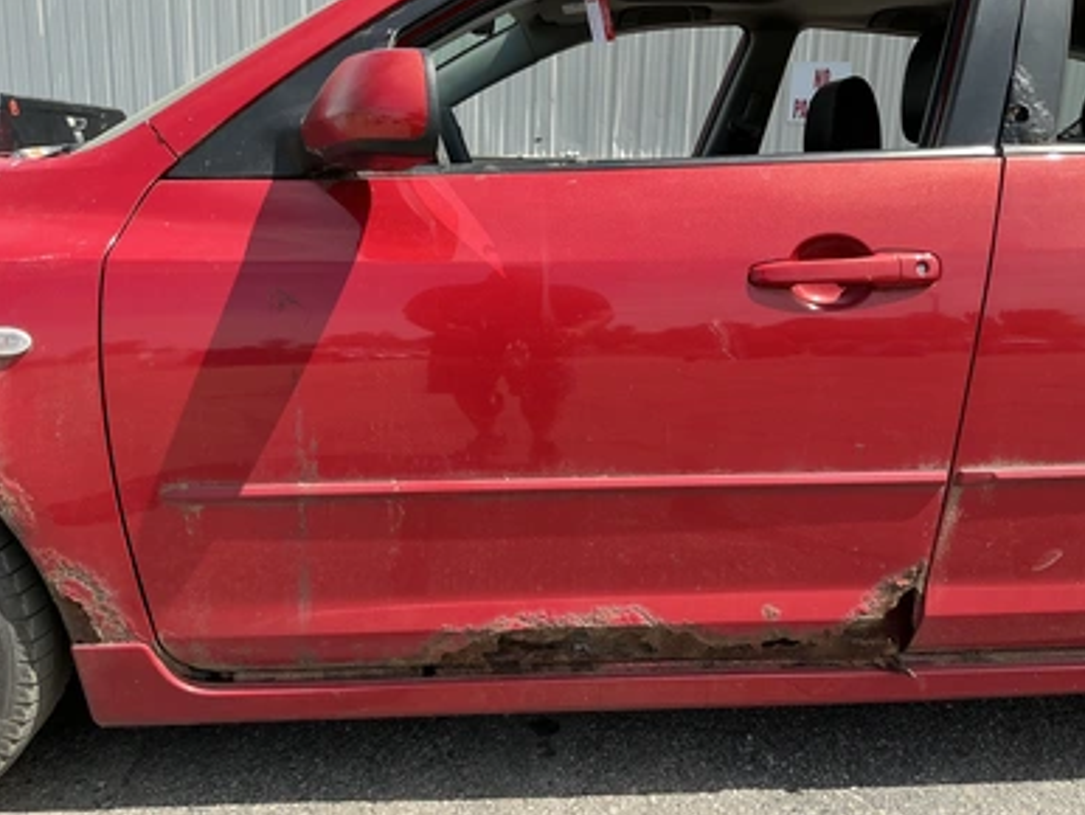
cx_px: 548
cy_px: 416
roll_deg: -2.6
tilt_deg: -12.4
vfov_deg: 48.3
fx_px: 910
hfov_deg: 61.6
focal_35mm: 29
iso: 25
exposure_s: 1/551
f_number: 1.8
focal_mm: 3
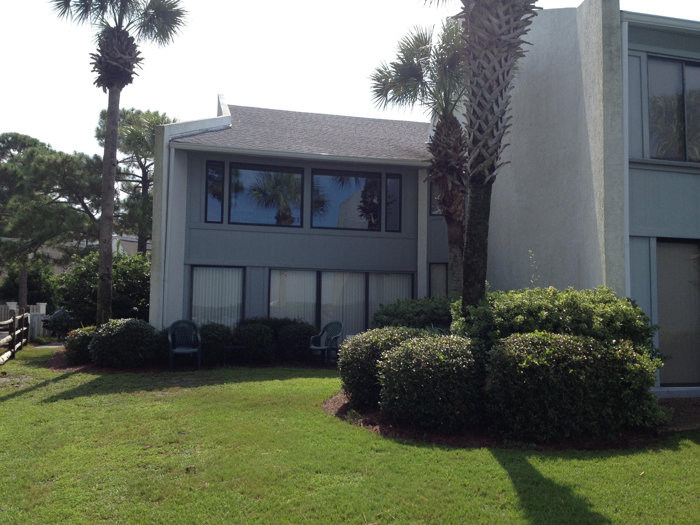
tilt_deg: +3.3
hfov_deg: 52.6
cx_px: 350
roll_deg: -1.4
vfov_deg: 40.7
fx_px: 708
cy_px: 262
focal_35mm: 35
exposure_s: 1/1175
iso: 50
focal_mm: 4.28
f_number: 2.4
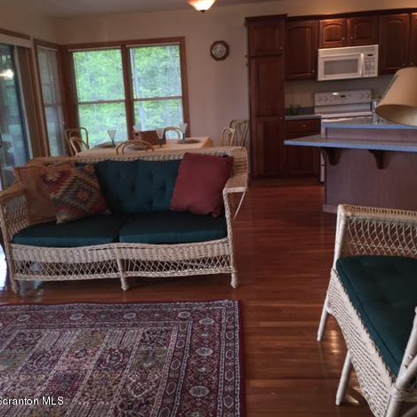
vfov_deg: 47.2
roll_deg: +3.1
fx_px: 477
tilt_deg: -14.1
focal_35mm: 35
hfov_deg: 47.1
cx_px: 184
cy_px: 205
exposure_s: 1/30
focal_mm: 4.15
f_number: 2.2
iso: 40
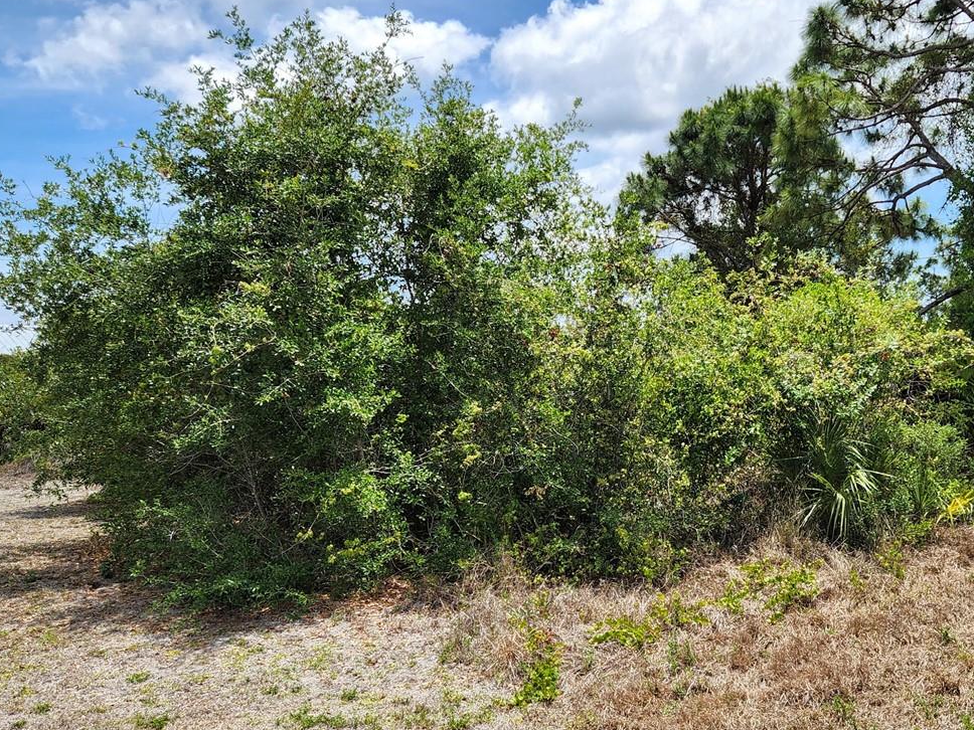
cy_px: 385
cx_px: 733
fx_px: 1069
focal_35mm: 38
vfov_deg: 37.7
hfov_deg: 47.1
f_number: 1.8
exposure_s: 1/1399
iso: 20
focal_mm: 5.4
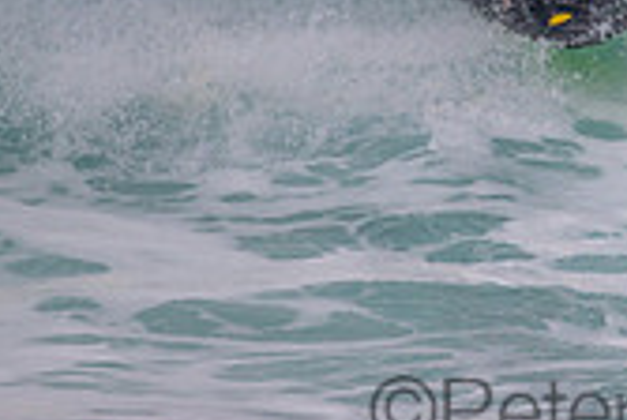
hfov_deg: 0.7
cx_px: 661
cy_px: -212
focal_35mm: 2772
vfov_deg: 0.5
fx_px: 48364
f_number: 11
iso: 560
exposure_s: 1/2000
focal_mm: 800
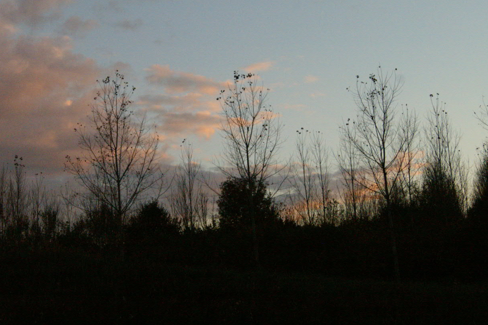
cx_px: 193
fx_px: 875
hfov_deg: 31.1
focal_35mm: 65
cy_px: 175
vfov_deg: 21.0
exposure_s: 1/800
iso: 3200
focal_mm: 35
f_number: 11
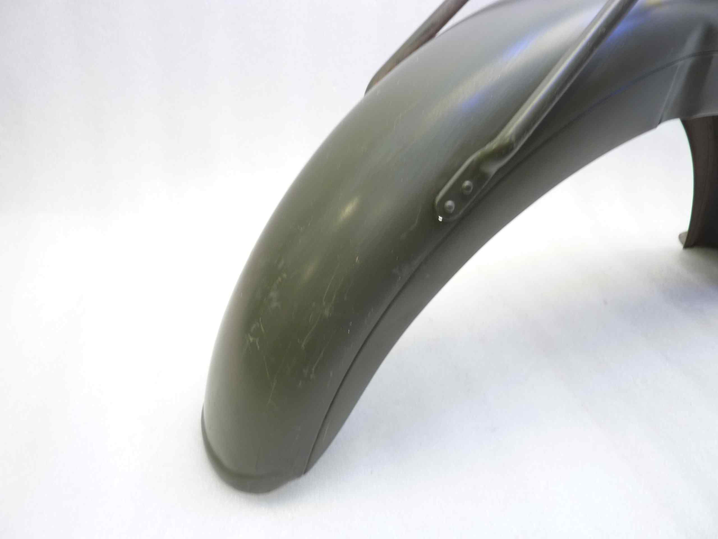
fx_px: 519
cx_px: 359
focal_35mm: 25
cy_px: 270
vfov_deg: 54.9
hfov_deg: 69.4
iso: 125
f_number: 3.3
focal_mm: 4.1
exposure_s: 1/8
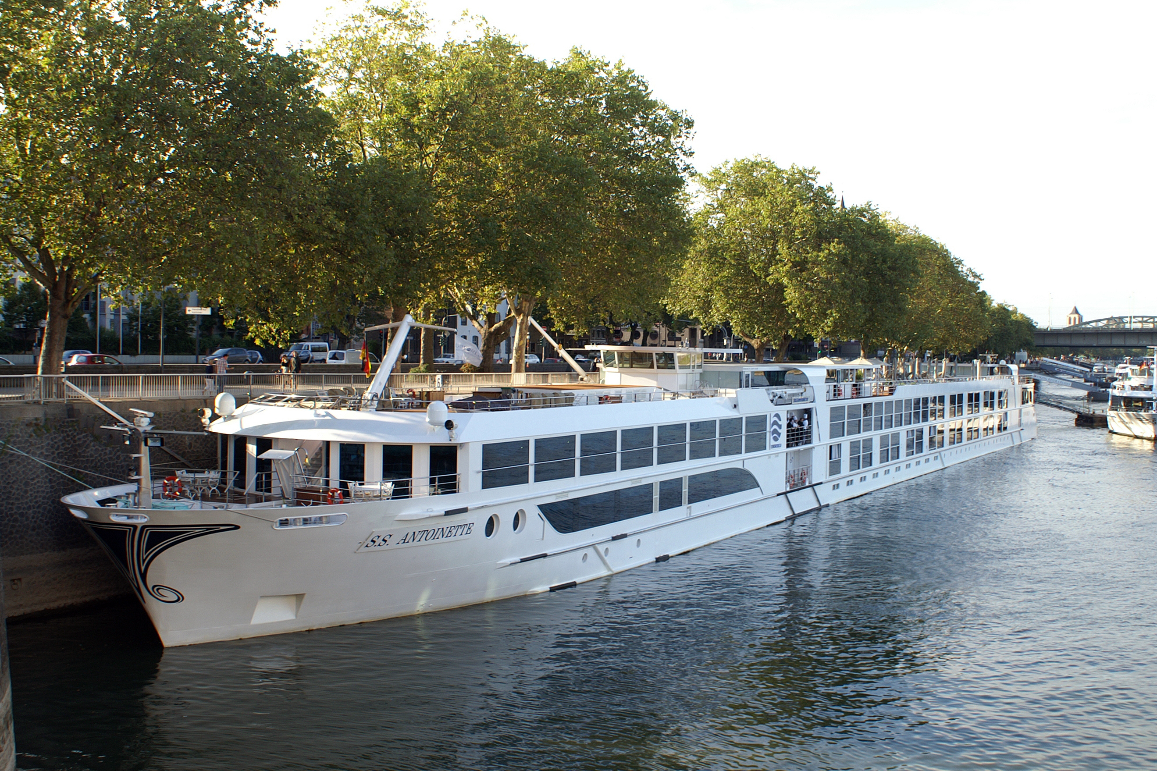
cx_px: 651
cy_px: 355
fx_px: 1318
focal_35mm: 41
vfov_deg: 32.6
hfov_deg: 47.3
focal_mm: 24
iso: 100
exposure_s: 1/125
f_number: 8
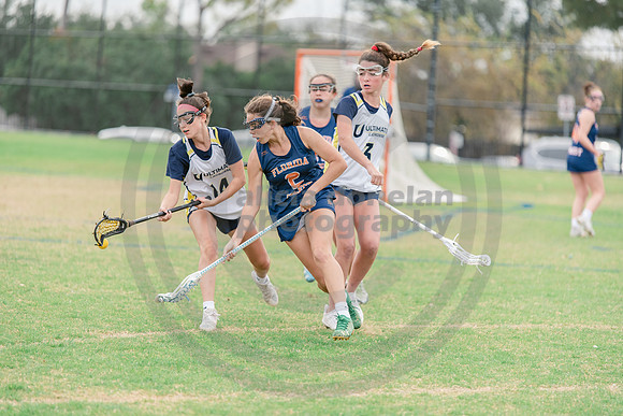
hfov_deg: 10.3
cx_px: 312
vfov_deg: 6.9
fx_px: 3462
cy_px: 208
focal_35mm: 200
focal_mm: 200
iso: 320
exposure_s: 1/1250
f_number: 2.8
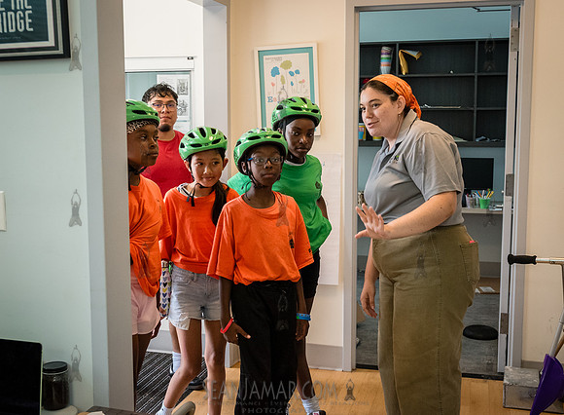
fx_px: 704
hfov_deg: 43.7
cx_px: 285
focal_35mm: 44
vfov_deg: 32.8
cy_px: 210
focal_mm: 34
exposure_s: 1/400
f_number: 4.5
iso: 3200
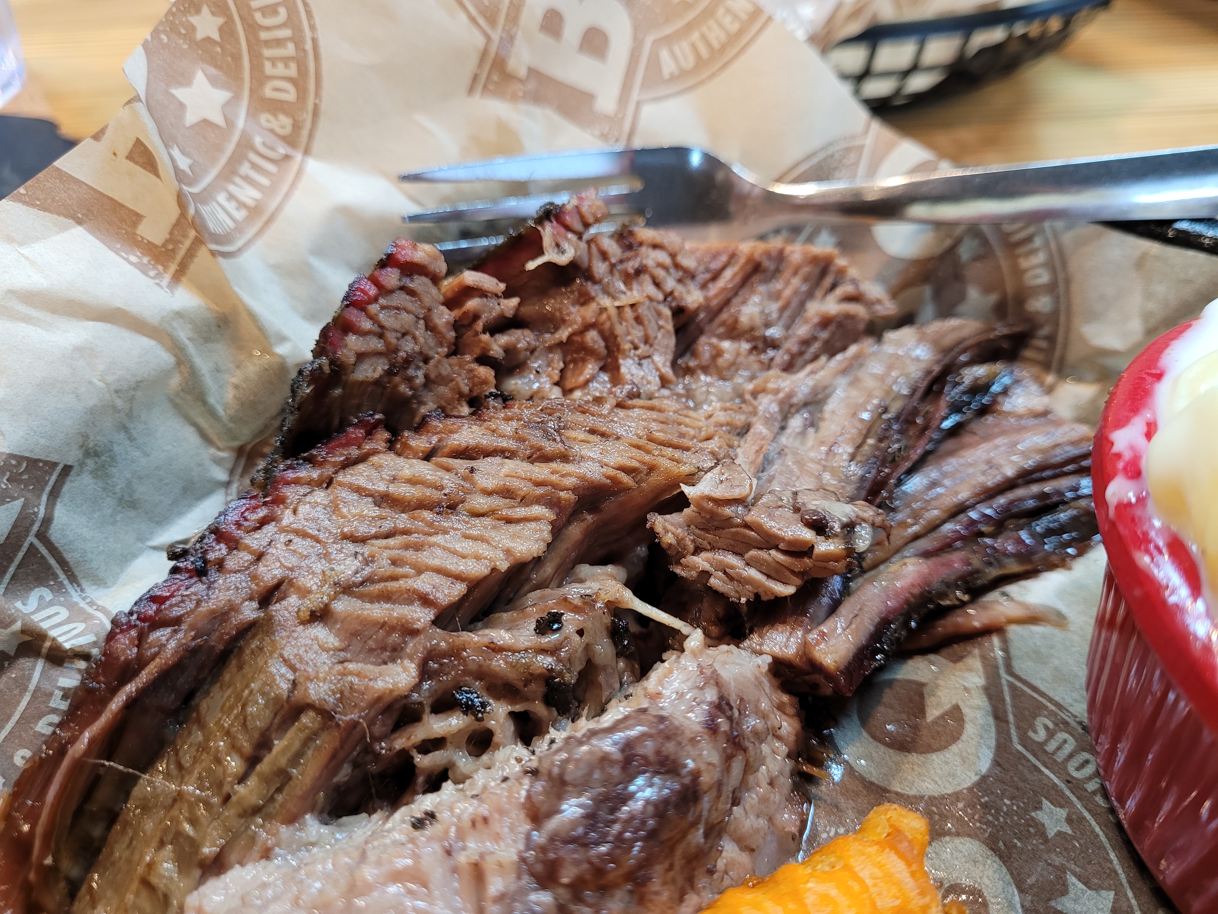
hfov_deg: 67.3
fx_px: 915
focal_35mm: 26
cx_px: 609
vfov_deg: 53.1
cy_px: 457
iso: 250
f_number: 1.8
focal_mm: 5.4
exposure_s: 1/40
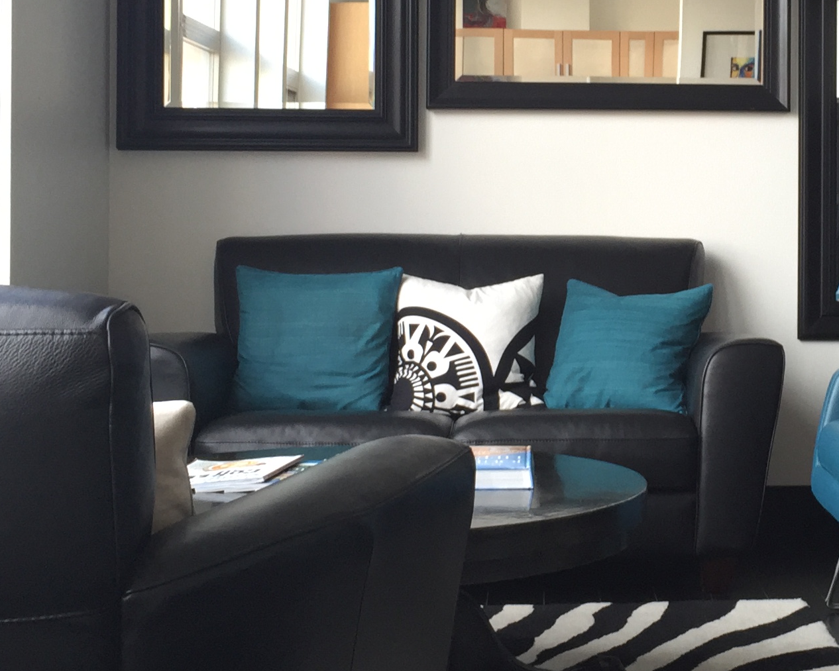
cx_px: 718
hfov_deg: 25.4
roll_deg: -2.0
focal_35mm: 73
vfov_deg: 20.9
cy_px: 200
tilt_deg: +1.1
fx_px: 1813
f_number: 2.2
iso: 50
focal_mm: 4.15
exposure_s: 1/30
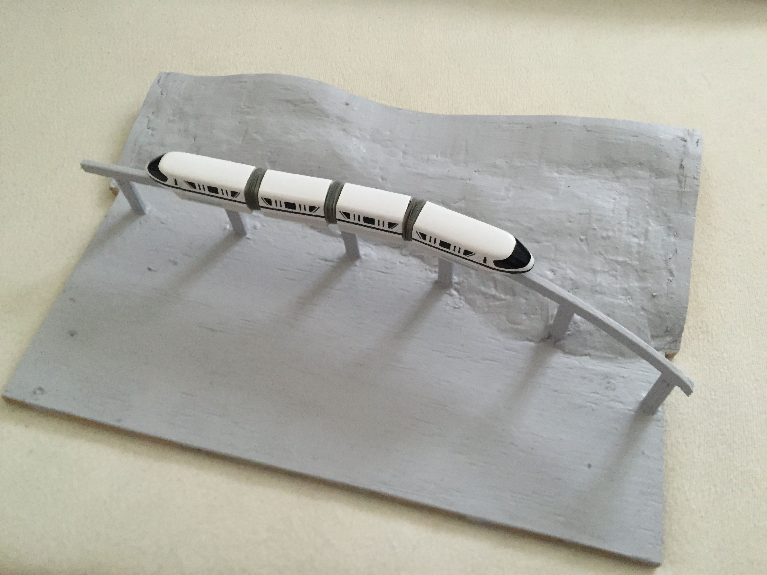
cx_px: 384
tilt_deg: -59.0
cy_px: 288
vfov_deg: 48.2
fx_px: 643
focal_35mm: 29
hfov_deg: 61.7
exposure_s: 1/20
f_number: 2.2
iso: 250
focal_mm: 4.15
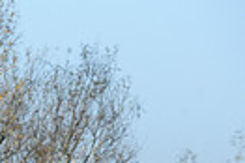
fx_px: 4656
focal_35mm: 685
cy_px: 300
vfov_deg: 2.0
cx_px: -294
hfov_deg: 3.0
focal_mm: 155
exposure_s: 1/1250
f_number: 7.1
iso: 1000
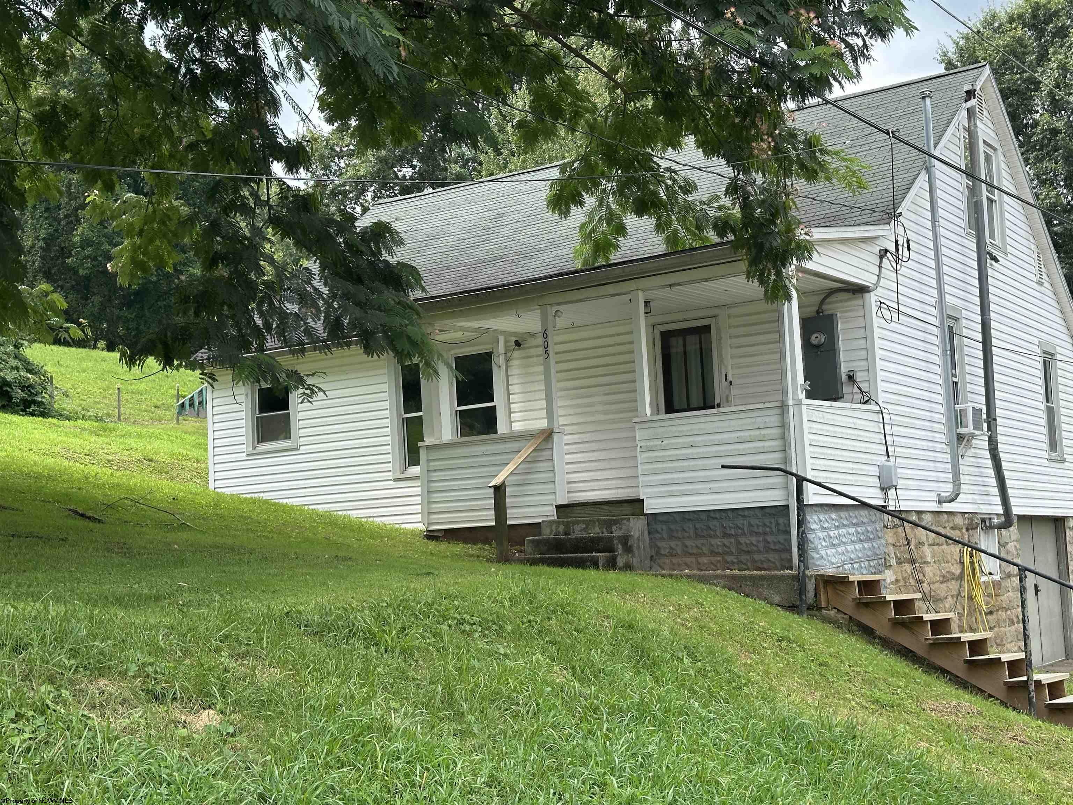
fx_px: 1488
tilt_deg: +6.4
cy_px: 402
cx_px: 536
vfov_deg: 30.3
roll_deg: +3.0
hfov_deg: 39.7
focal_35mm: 48
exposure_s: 1/1157
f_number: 1.78
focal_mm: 6.86
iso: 64
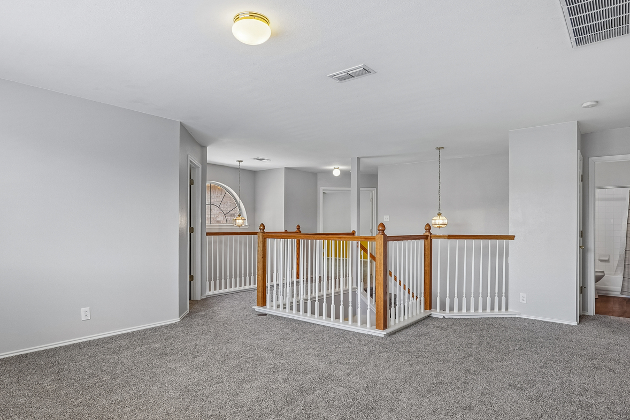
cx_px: 304
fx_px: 385
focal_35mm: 22
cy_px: 227
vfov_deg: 57.1
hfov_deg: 78.6
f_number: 8
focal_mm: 16
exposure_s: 1/30
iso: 400
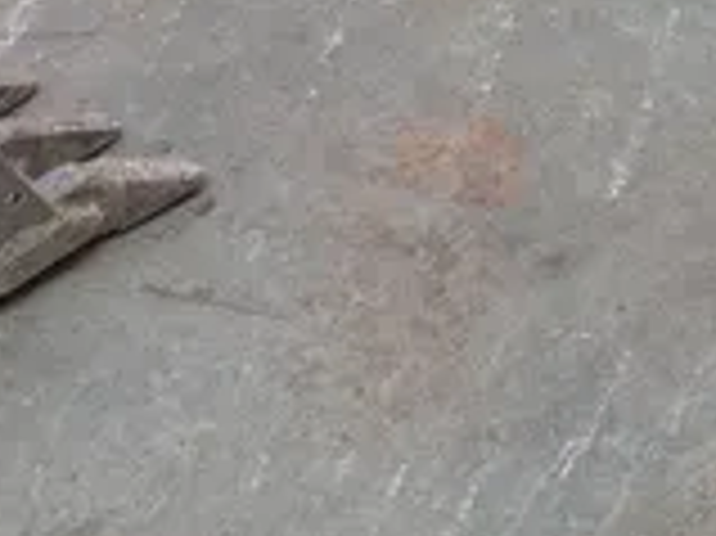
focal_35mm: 120
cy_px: -772
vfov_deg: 10.5
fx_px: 2480
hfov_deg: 16.4
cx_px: 518
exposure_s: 1/2457
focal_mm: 5.7
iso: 50
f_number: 1.5
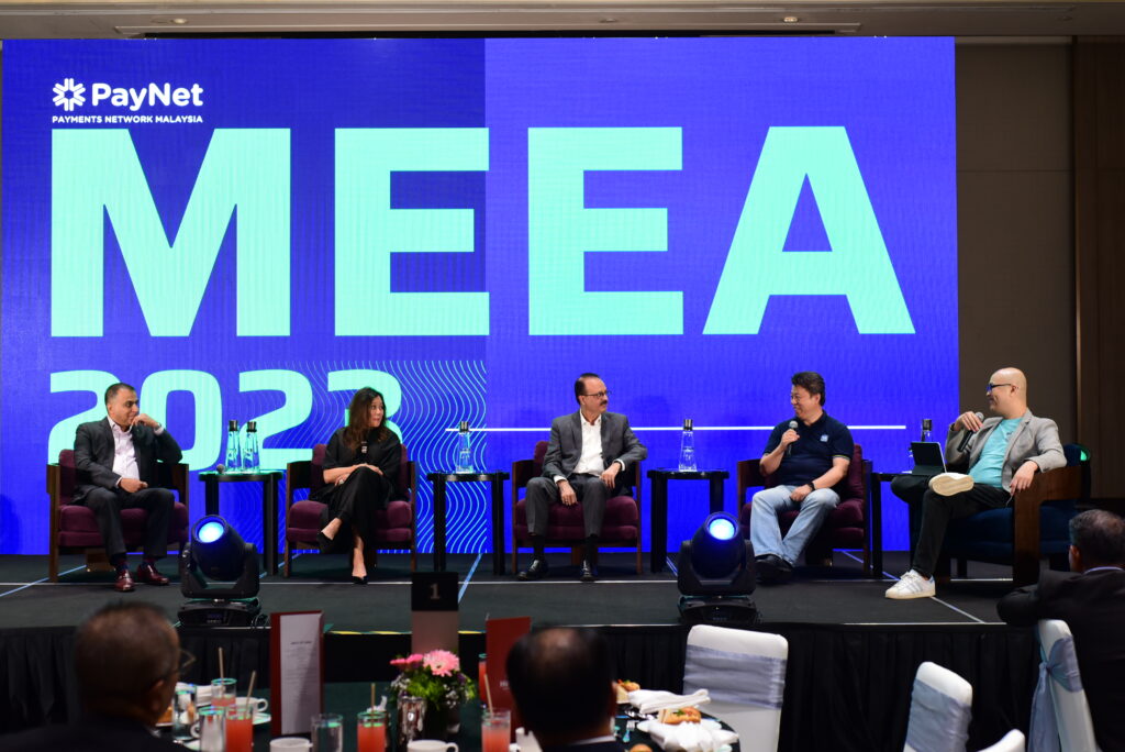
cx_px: 562
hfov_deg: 39.6
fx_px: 1563
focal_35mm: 50
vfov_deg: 27.0
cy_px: 376
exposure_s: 1/100
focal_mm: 50
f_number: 5
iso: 1000
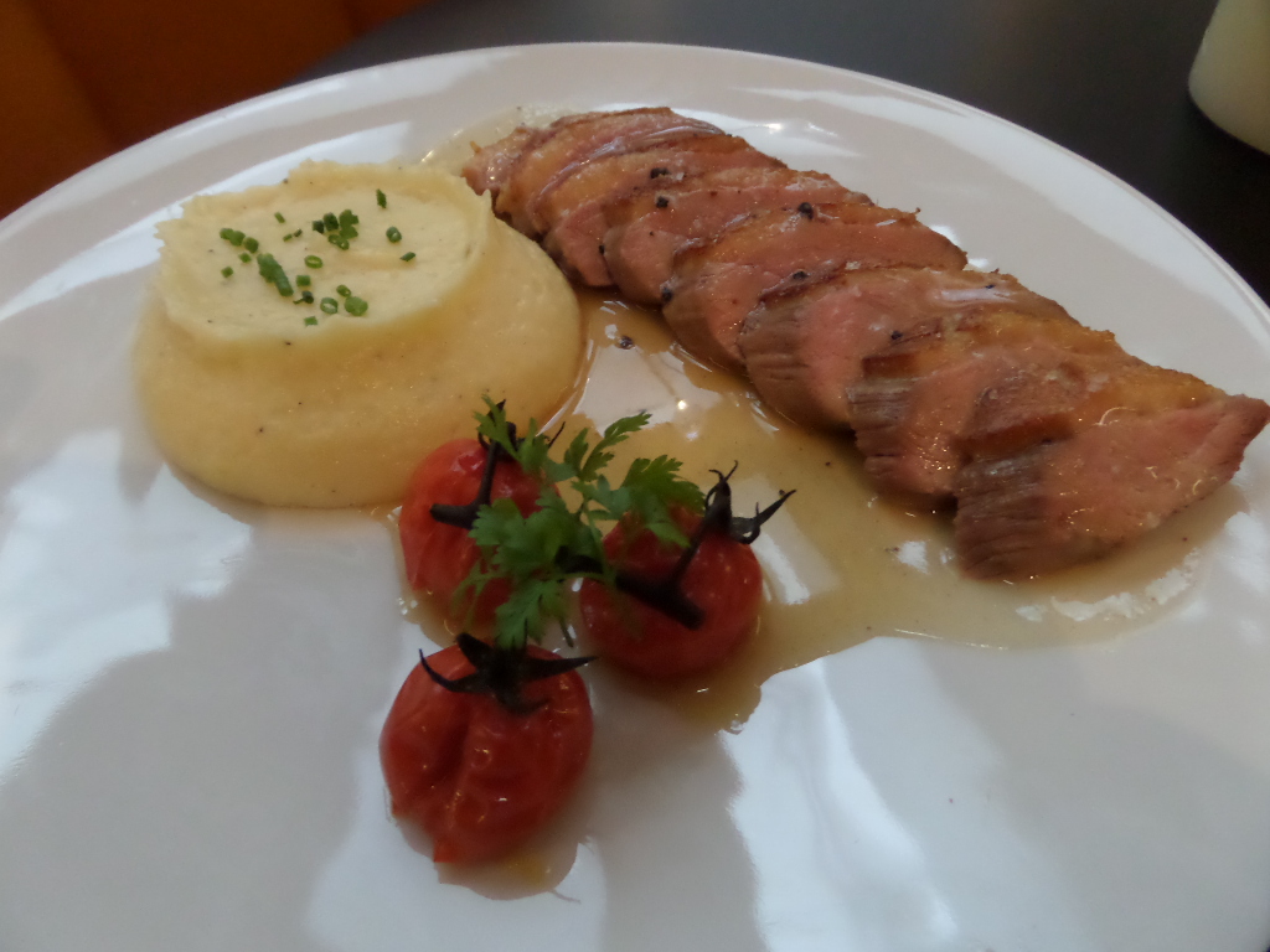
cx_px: 635
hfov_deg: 71.6
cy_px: 476
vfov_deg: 56.8
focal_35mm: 24
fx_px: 881
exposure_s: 1/20
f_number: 3.2
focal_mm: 4
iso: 480
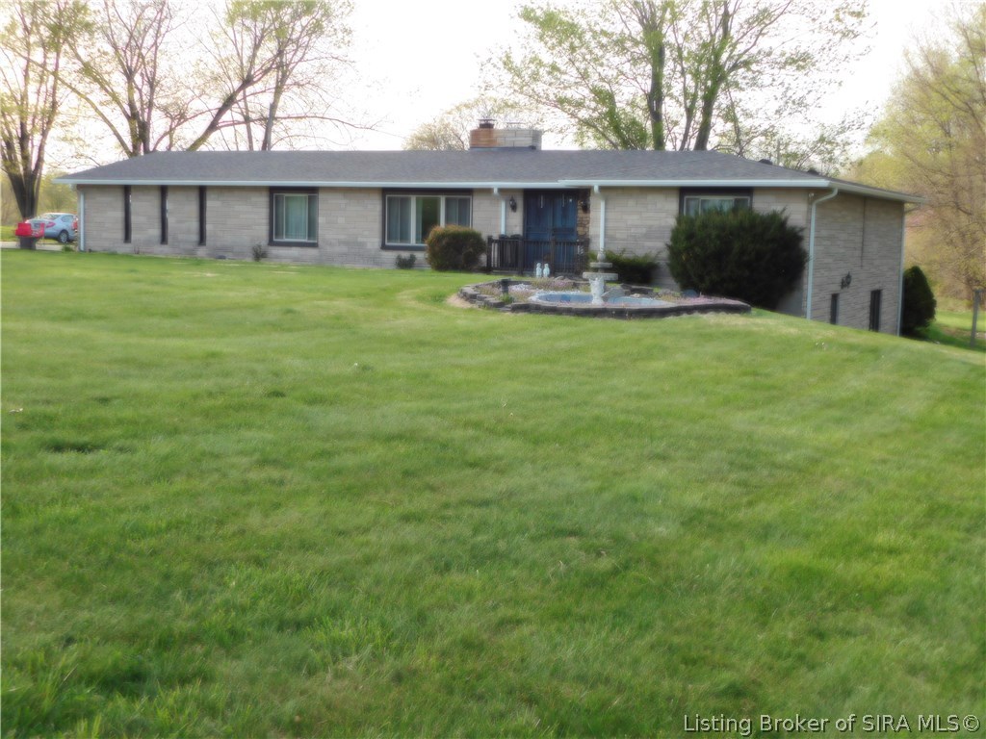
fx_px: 1282
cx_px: 493
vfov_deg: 32.2
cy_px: 370
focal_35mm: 45
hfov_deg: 42.1
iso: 125
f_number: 3.7
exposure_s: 1/200
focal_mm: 8
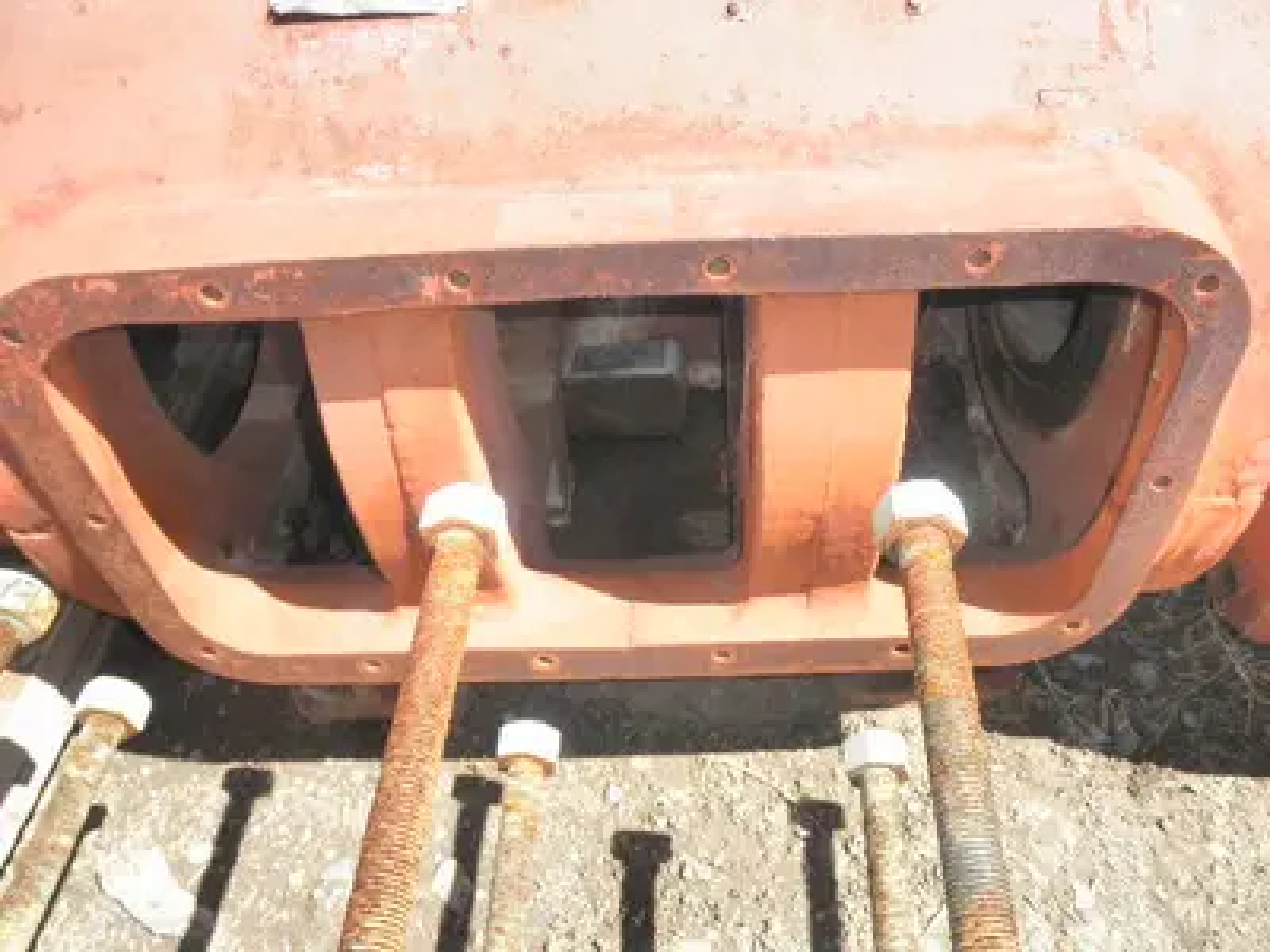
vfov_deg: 49.7
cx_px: 635
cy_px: 476
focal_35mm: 28
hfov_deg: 63.4
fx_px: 1027
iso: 64
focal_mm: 5
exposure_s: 1/320
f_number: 3
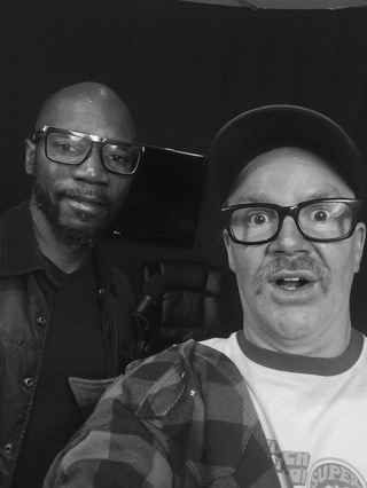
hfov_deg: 45.5
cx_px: 184
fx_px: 438
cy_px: 244
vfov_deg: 58.3
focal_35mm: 31
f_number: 2.4
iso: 200
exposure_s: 1/30
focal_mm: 2.15
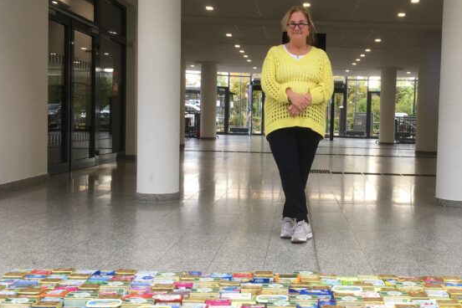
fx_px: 539
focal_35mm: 42
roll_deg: -1.8
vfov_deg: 31.9
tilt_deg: -1.5
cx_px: 313
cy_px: 146
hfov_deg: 45.6
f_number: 2.2
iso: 25
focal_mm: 4.15
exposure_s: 1/50
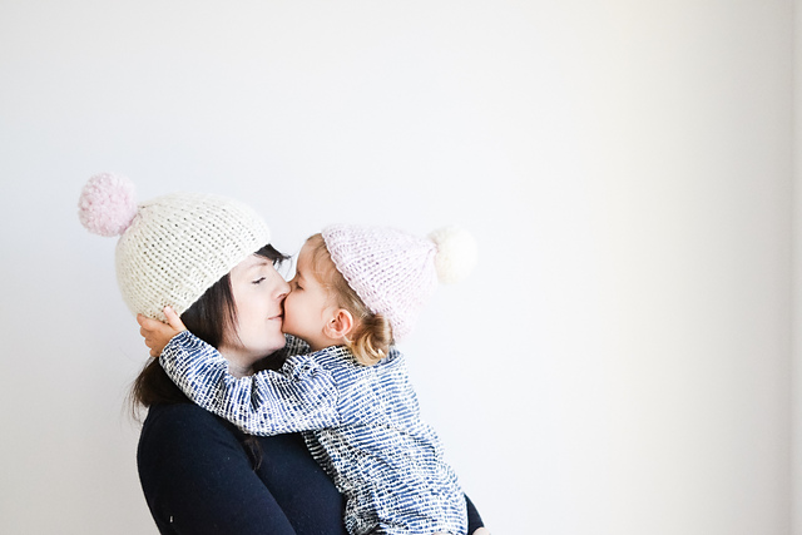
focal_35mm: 75
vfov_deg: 18.2
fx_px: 1671
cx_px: 401
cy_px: 268
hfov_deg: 27.0
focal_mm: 50
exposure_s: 1/4000
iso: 2000
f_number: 1.8
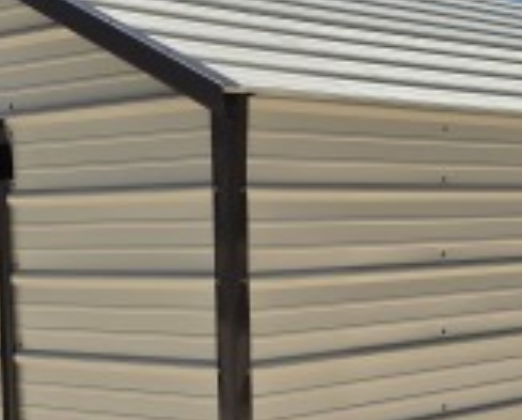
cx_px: 282
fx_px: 1362
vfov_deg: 17.4
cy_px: 343
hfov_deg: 21.7
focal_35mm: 88
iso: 32
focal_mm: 6.5
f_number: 1.4
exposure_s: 1/7939
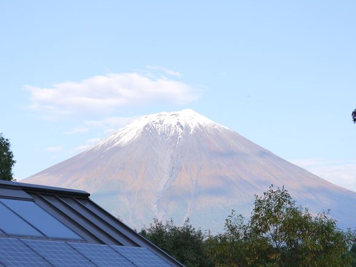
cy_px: 156
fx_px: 1173
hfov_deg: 17.3
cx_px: 199
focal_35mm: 114
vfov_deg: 13.0
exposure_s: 1/200
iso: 100
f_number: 6.3
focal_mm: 42
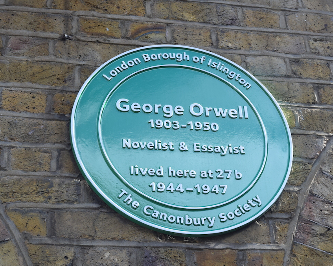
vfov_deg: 16.4
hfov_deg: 20.4
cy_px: 134
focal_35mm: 94
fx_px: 922
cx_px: 200
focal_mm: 55
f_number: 8
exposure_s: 1/250
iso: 400
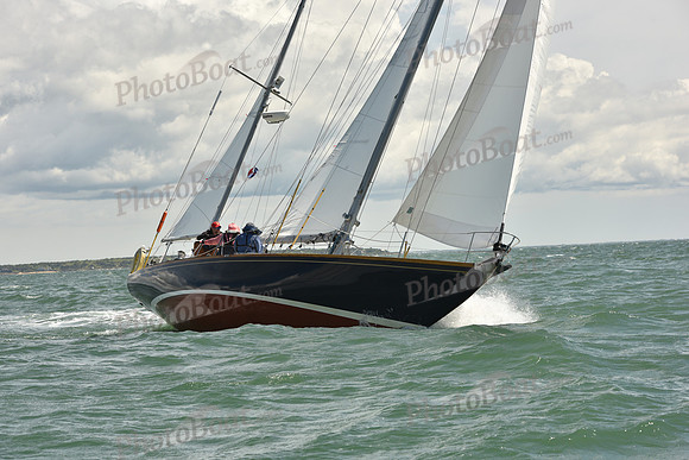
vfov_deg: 11.4
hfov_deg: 17.1
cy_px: 230
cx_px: 344
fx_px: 2297
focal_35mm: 120
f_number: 10
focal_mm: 120
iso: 320
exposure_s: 1/800
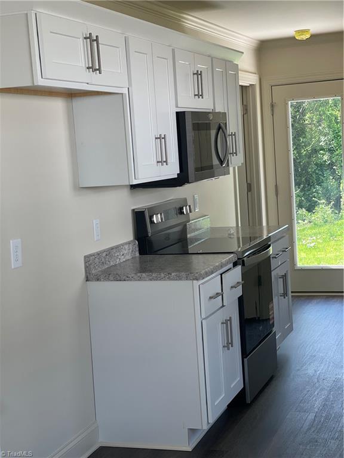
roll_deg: +3.1
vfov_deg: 30.3
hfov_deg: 22.9
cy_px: 229
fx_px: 848
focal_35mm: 64
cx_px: 172
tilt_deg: -4.3
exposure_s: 1/121
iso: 80
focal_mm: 7.5
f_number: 2.2
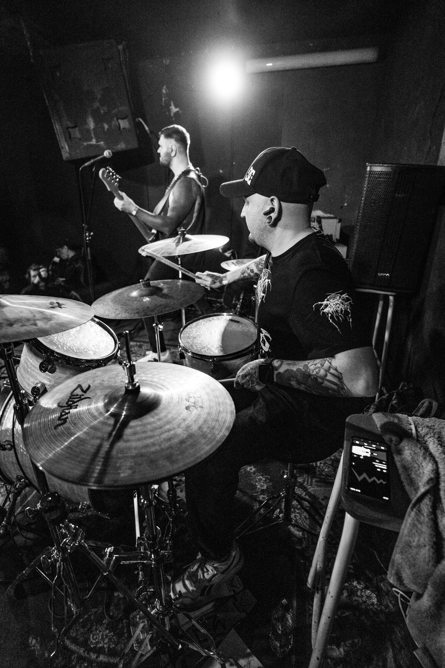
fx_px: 334
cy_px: 334
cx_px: 222
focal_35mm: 18
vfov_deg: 90.0
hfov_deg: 67.4
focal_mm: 18
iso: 5000
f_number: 2.8
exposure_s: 1/160
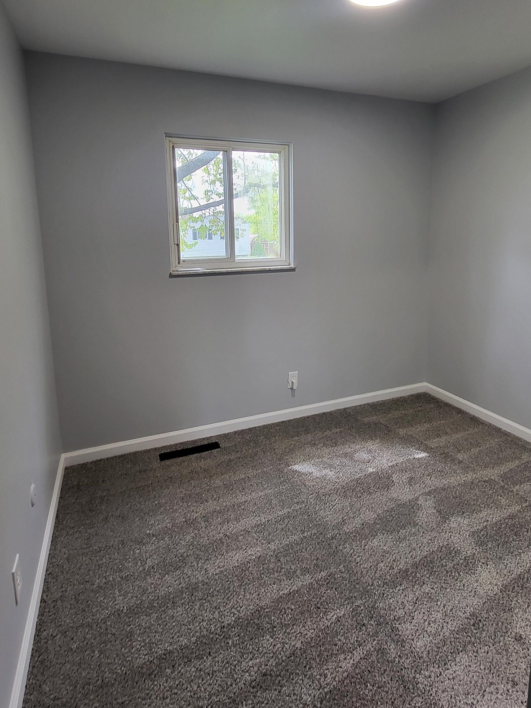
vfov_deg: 84.2
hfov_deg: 68.6
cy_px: 308
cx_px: 288
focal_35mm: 19
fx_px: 389
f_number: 2.2
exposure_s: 1/60
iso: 125
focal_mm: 1.74
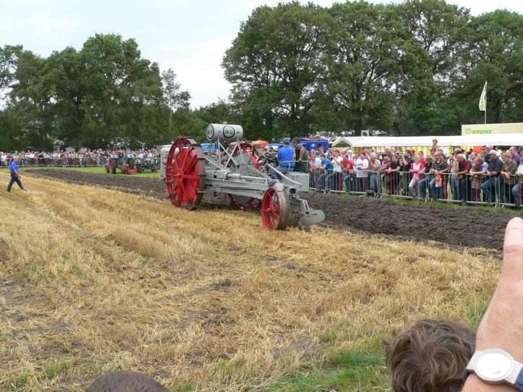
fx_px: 544
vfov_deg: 39.7
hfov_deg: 51.4
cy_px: 196
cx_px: 262
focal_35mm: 36
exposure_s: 1/200
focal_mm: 6
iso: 80
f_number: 4
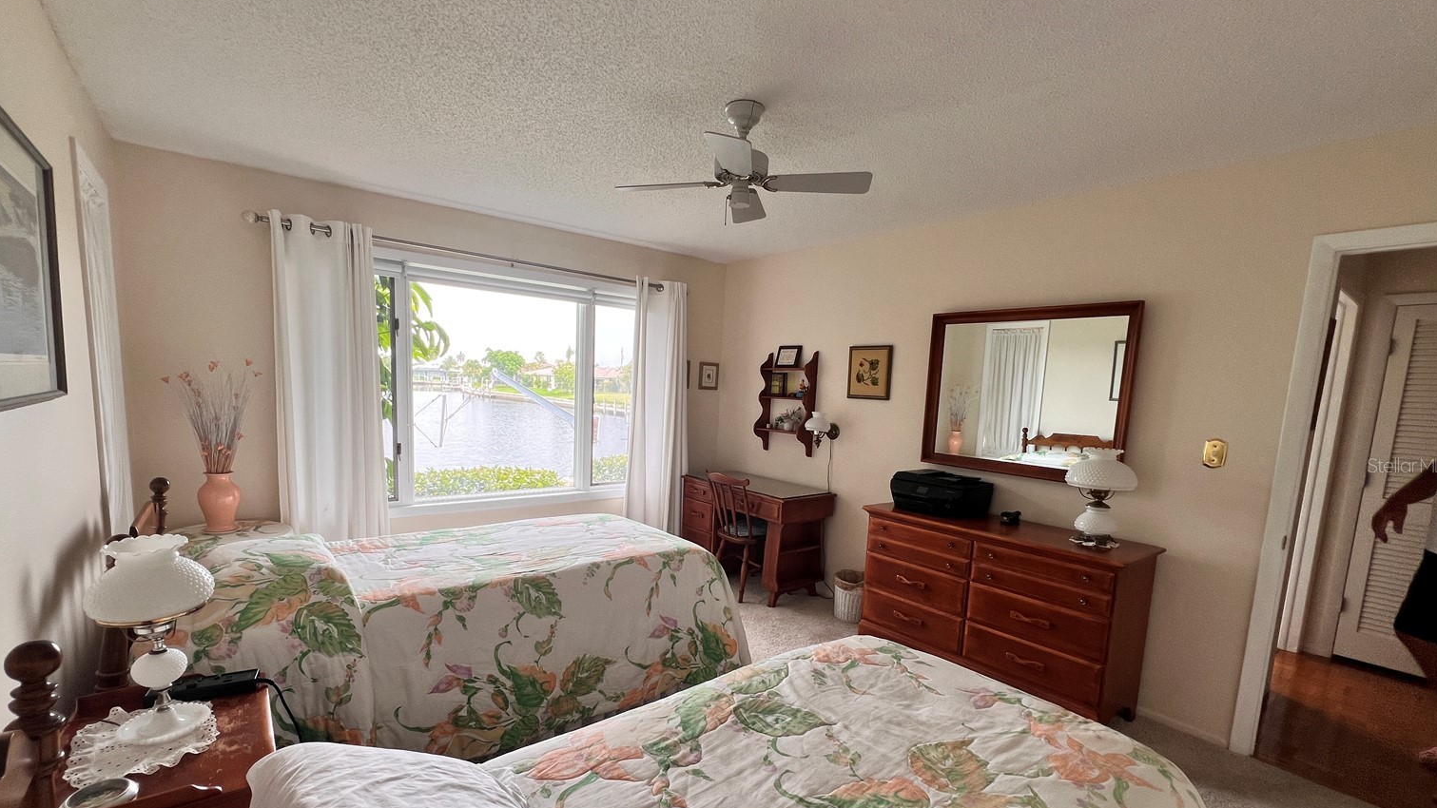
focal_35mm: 15
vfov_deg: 70.1
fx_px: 572
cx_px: 696
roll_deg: -3.0
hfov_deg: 103.0
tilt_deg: -8.1
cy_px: 465
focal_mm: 1.57
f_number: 1.8
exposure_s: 1/99
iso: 40
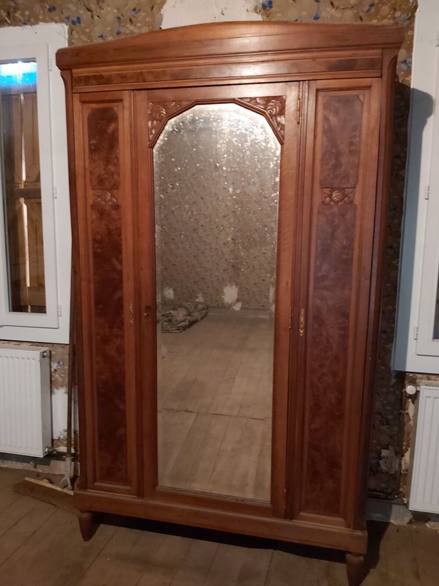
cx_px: 220
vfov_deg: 67.3
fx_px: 440
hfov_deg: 53.1
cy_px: 293
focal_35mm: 26
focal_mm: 3.92
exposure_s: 1/17
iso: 800
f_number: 1.7
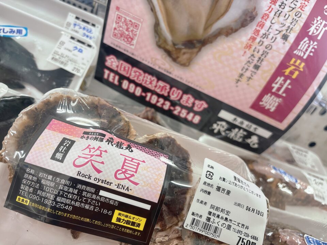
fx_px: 246
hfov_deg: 67.3
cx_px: 164
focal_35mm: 26
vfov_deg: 53.1
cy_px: 122
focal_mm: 5.96
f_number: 1.6
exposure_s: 1/120
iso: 125
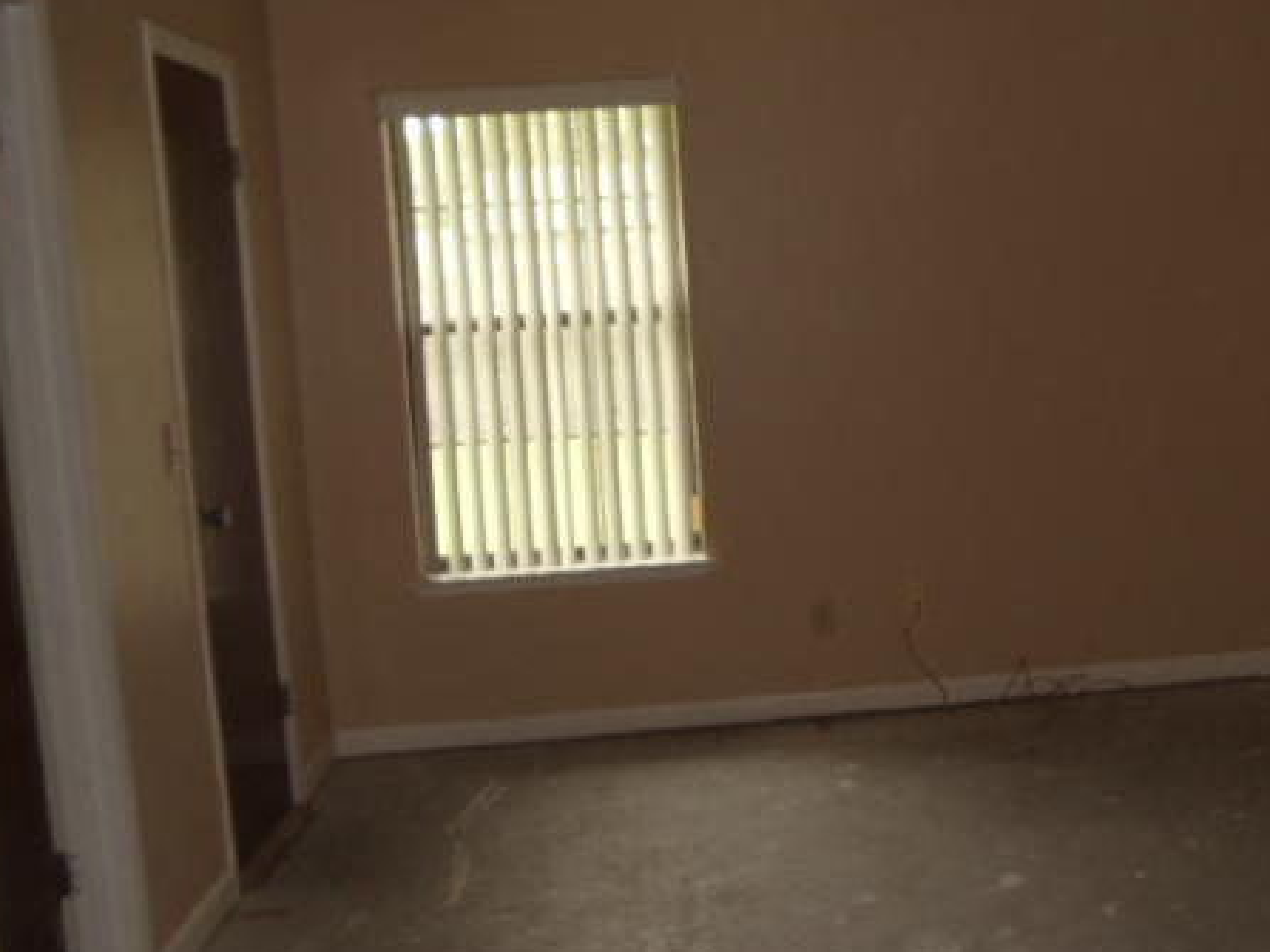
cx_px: 875
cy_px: 446
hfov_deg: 30.4
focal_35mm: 63
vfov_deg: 23.3
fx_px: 2311
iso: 100
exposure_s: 1/30
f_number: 3.5
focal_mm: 6
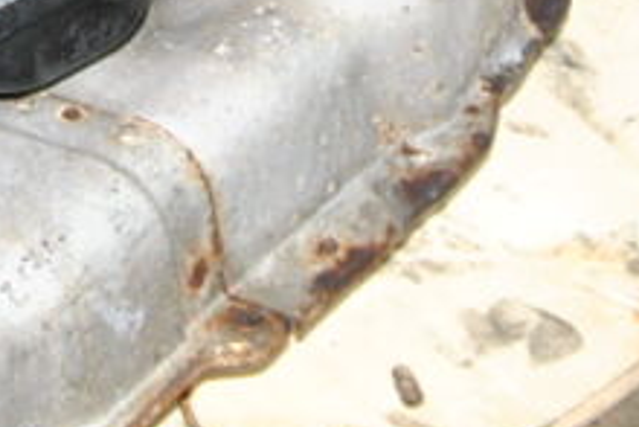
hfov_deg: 7.2
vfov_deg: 4.7
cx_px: -78
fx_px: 5044
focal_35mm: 284
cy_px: -646
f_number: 5.6
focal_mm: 26
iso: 400
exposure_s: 1/200
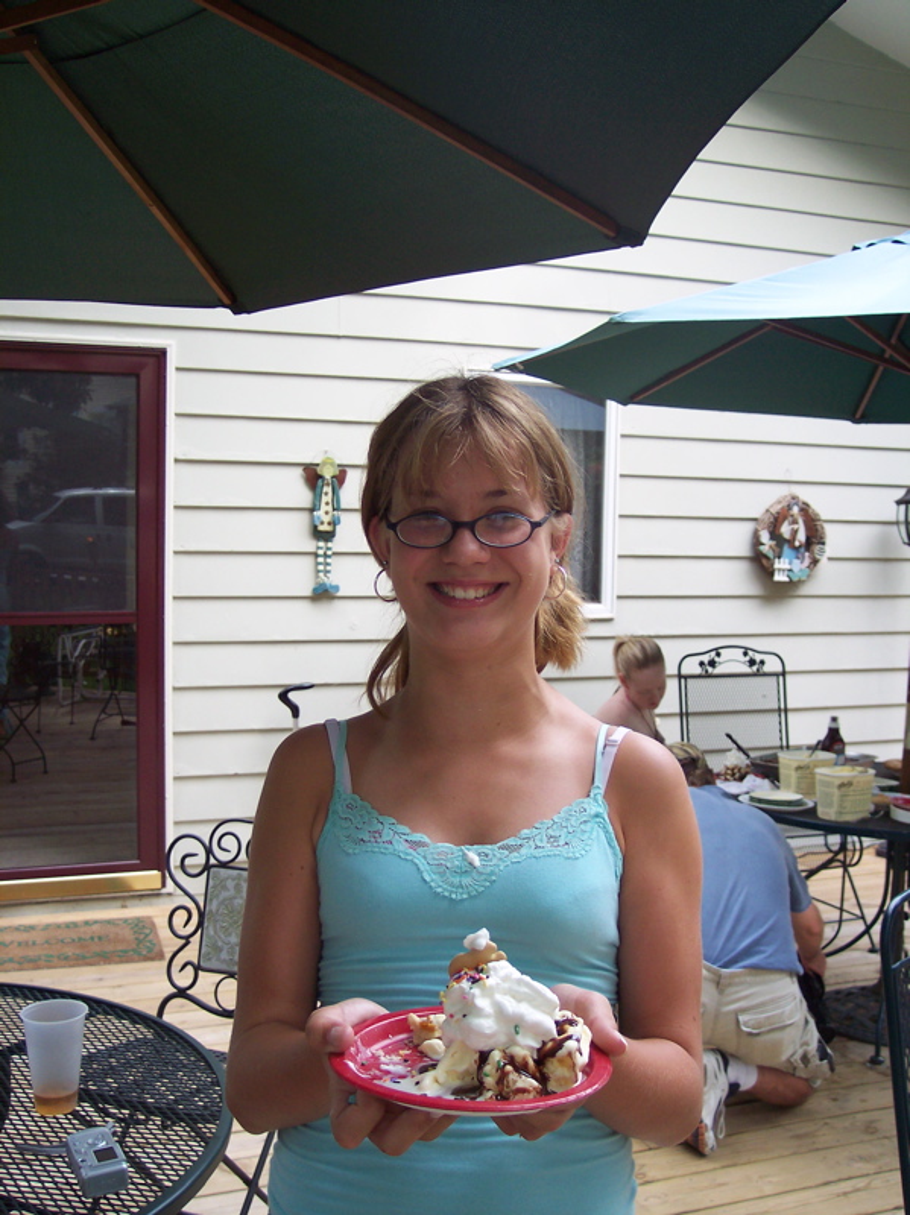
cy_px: 608
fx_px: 1333
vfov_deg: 49.0
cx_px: 455
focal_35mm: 38
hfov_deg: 37.7
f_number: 2.8
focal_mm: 8
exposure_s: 1/180
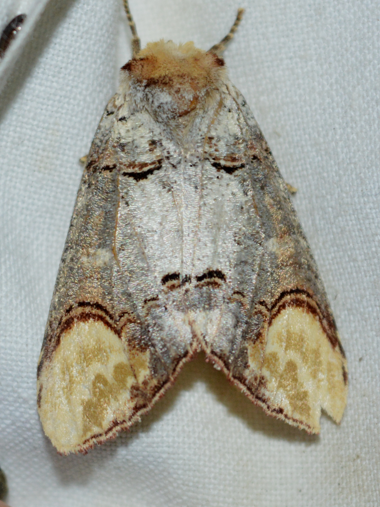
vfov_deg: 21.9
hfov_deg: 16.5
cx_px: 190
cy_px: 246
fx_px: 1311
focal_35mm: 90
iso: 800
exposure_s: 1/60
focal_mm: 55
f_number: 5.6
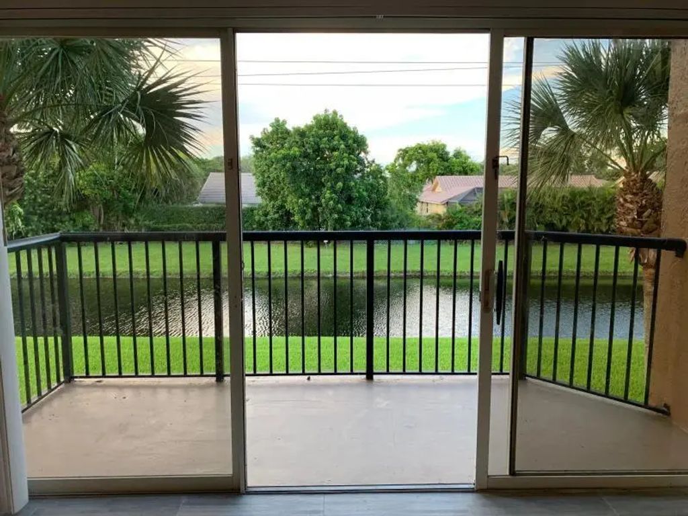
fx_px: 517
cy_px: 258
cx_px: 344
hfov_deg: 67.3
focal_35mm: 26
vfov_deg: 53.1
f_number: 1.8
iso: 100
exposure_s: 1/104
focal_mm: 4.25
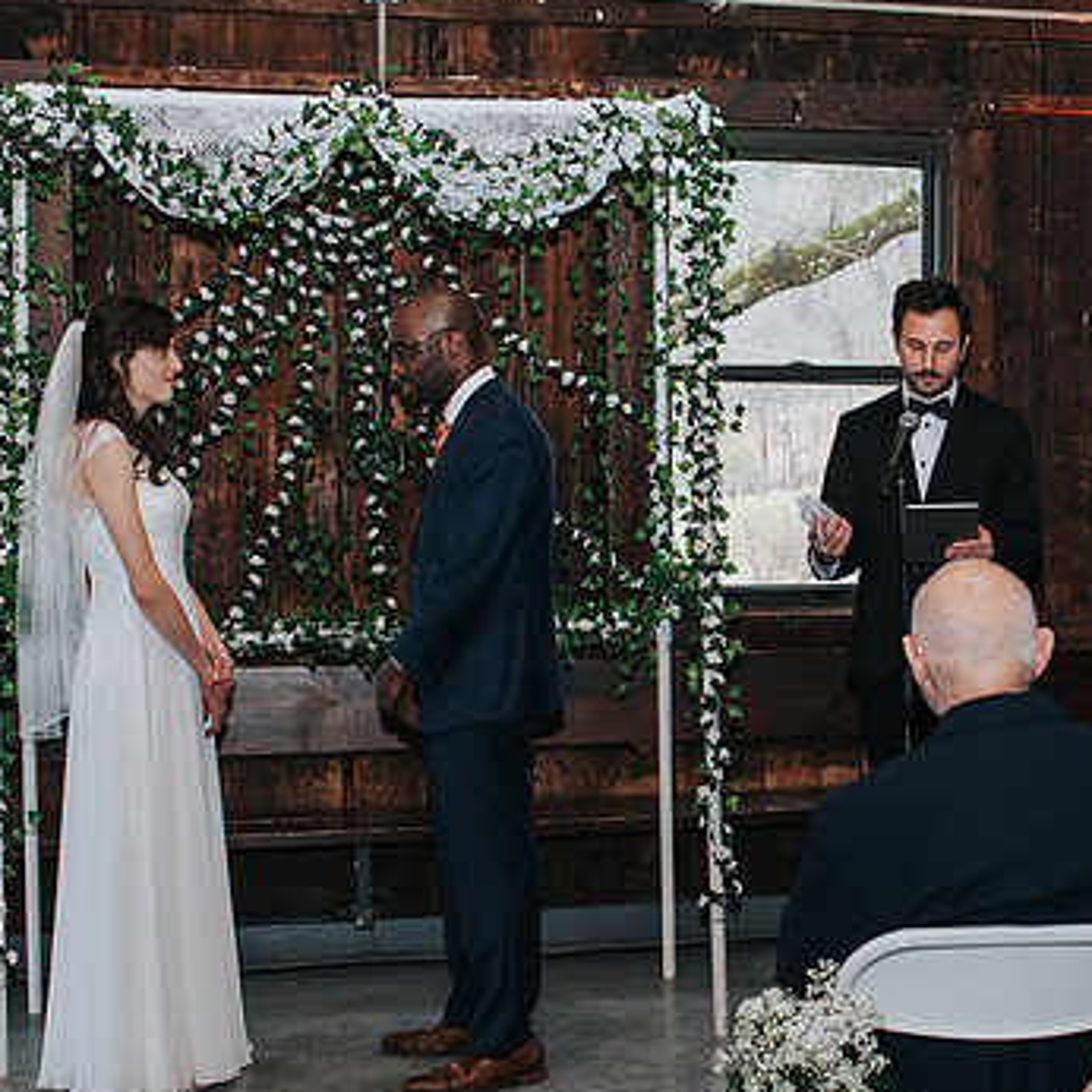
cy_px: 639
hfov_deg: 25.2
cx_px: 896
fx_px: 2391
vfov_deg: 25.7
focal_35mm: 67
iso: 1000
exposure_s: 1/200
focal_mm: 35
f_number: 3.2
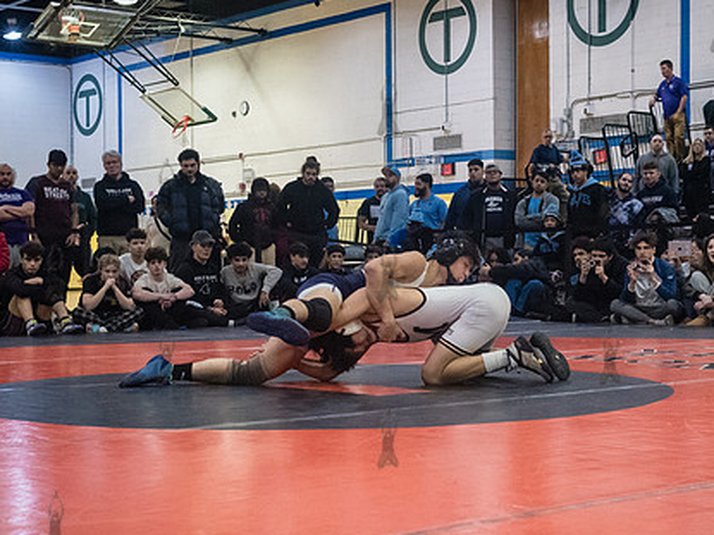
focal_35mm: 67
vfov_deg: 21.9
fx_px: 1382
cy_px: 289
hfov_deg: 29.0
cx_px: 392
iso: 8000
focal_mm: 35
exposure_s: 1/400
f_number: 4
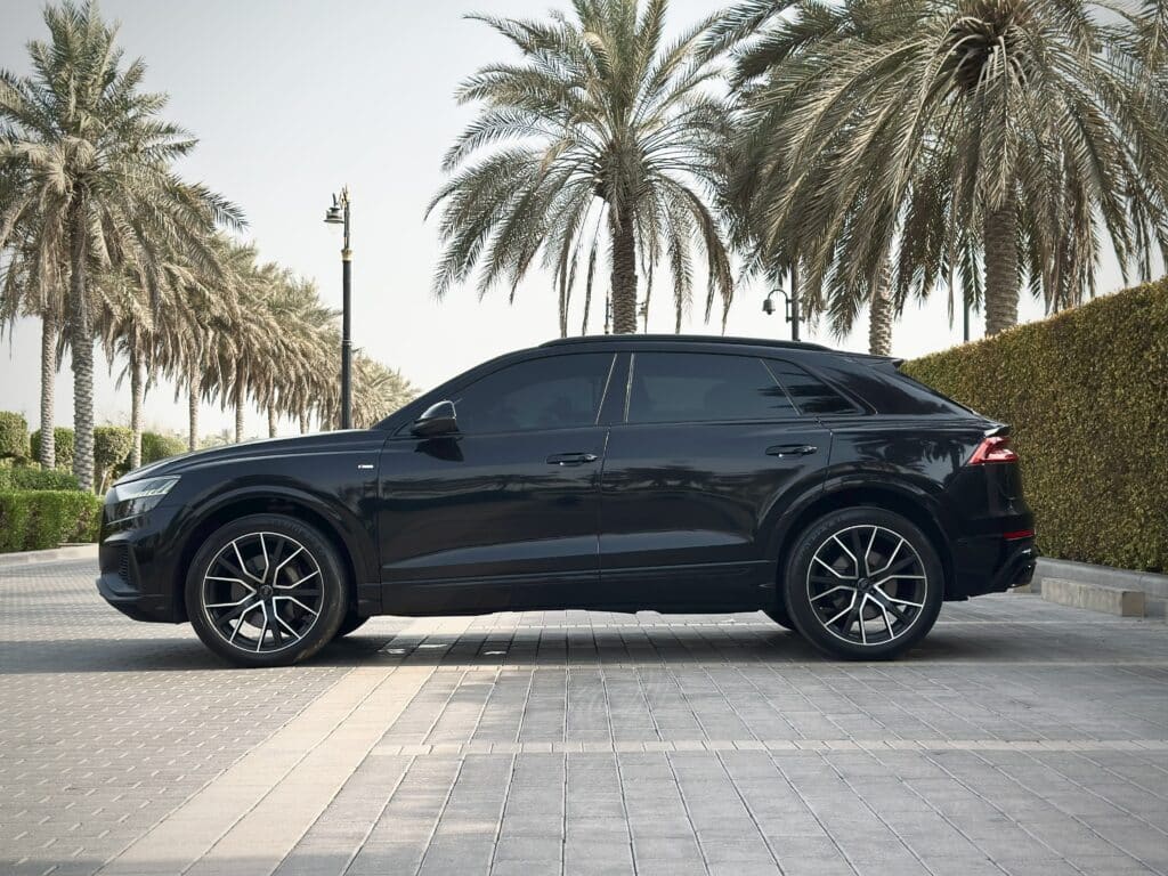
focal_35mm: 48
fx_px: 1620
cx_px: 584
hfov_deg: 39.7
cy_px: 438
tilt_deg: +2.6
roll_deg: -0.9
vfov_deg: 30.3
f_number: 1.78
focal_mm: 6.86
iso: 80
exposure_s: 1/2410
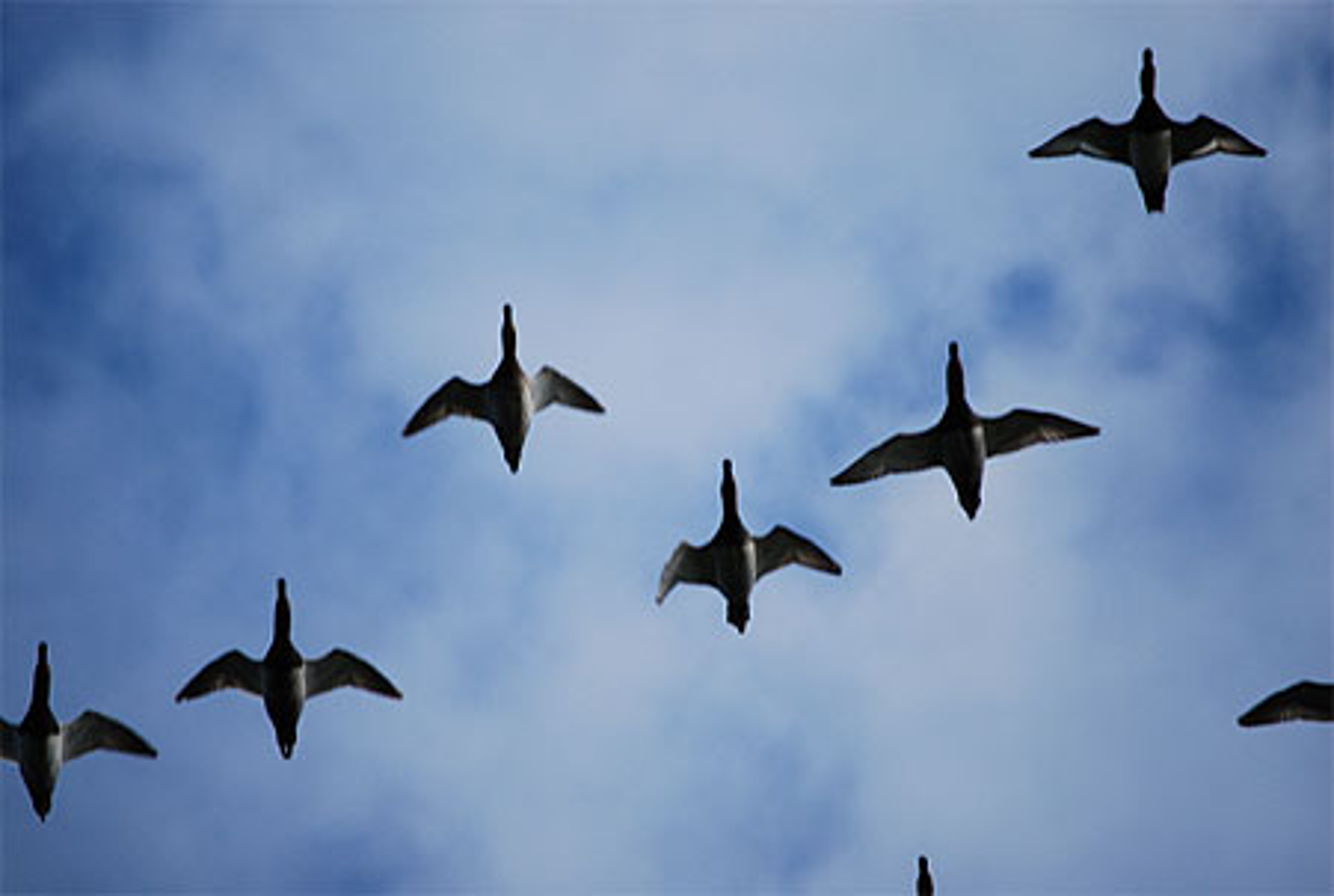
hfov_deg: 6.9
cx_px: 667
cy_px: 448
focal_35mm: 300
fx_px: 11139
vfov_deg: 4.6
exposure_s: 1/640
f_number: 5.6
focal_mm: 200
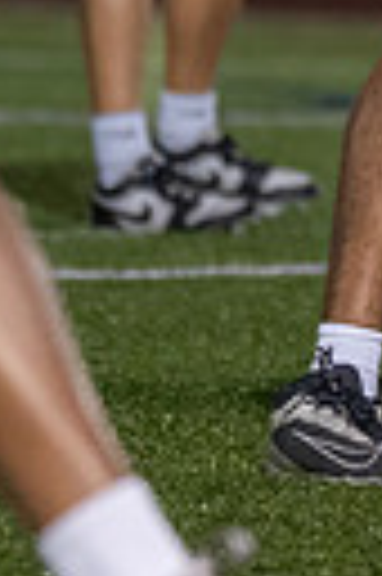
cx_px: 832
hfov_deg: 1.6
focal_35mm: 842
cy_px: -316
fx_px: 13437
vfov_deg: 2.4
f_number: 2.8
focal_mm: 118
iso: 2000
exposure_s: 1/1000
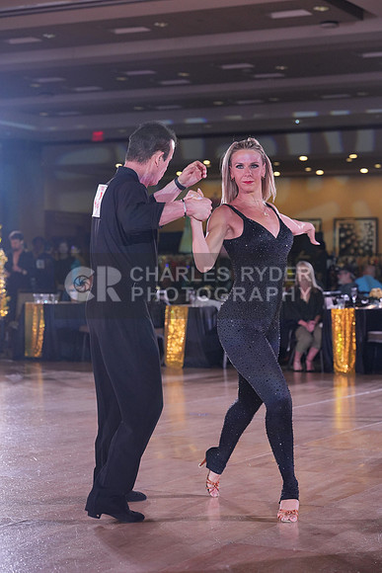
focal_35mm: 79
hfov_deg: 17.3
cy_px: 286
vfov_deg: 25.7
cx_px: 191
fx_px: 1257
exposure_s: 1/400
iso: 1600
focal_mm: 79
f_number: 4
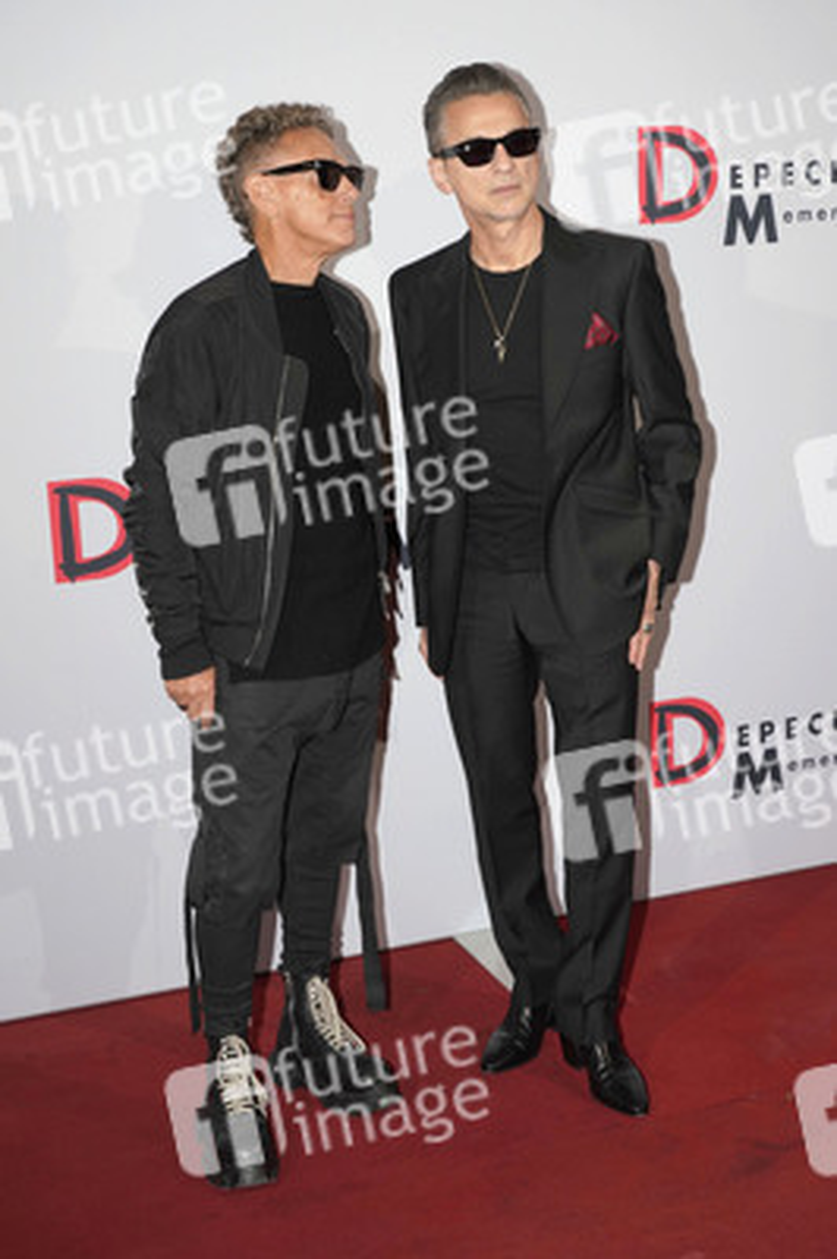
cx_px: 418
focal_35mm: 46
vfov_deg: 42.8
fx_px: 1607
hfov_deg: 29.2
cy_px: 630
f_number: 5.6
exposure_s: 1/100
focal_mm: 46
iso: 640
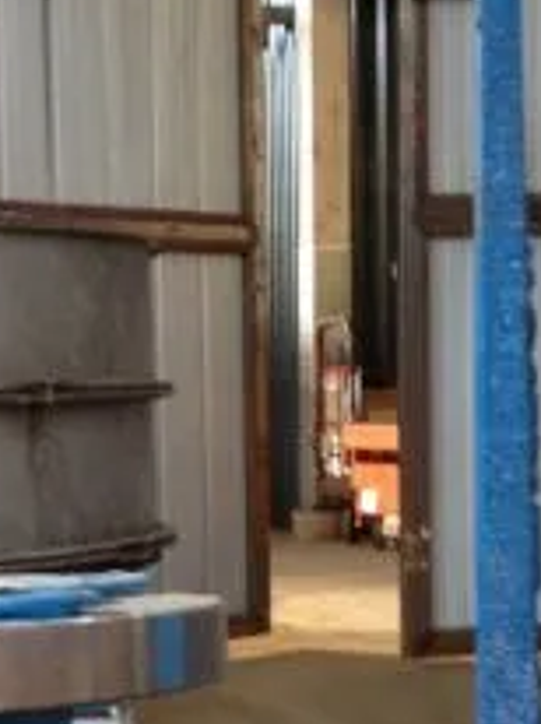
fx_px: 2276
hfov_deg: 13.5
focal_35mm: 109
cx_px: 116
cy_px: 647
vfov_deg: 17.8
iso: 125
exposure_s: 1/20
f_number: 2.4
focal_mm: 4.28
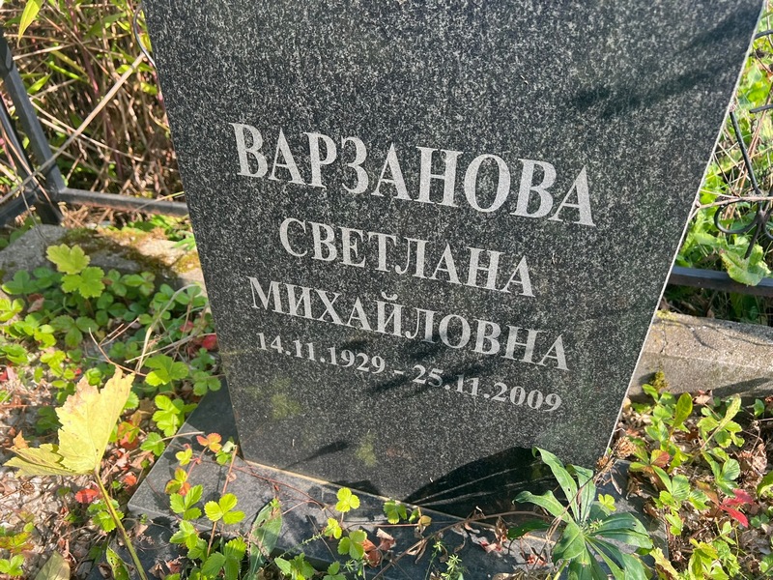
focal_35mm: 26
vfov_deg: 53.1
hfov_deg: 67.3
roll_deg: +1.7
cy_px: 290
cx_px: 386
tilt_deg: -38.4
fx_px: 581
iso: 50
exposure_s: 1/526
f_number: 1.5
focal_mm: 5.7
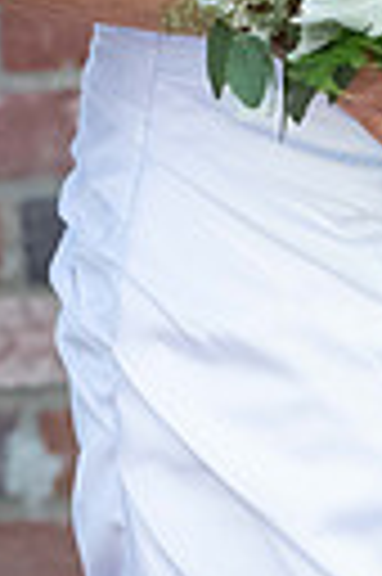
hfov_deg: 2.6
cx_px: 256
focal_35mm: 527
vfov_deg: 3.9
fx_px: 8410
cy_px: -369
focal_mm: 150
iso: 1250
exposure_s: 1/1000
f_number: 5
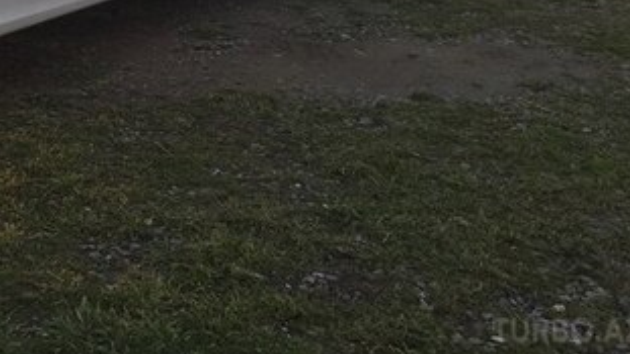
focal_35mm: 67
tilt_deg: -7.6
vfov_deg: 16.7
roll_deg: -0.9
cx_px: -14
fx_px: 1119
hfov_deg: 29.2
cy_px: -135
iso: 32
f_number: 2.2
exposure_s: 1/186
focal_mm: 4.15
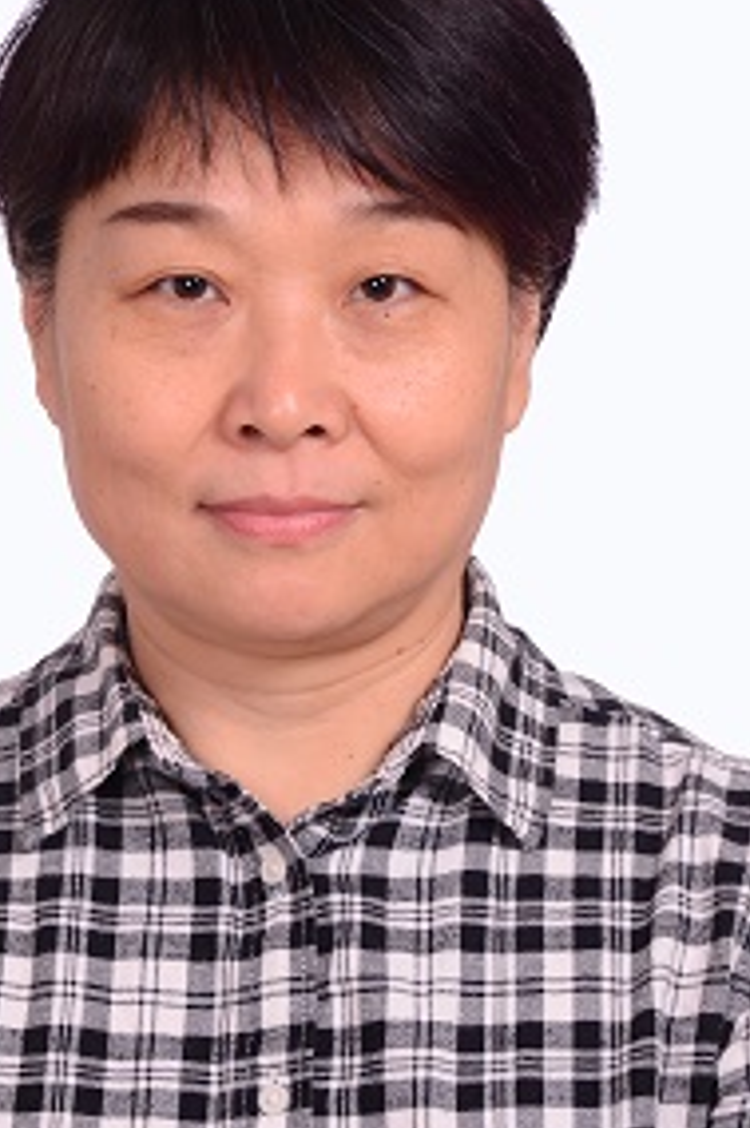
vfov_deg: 7.7
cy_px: 524
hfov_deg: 5.1
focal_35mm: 267
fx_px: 8353
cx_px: 321
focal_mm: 112
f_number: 9.5
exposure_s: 1/90
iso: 100
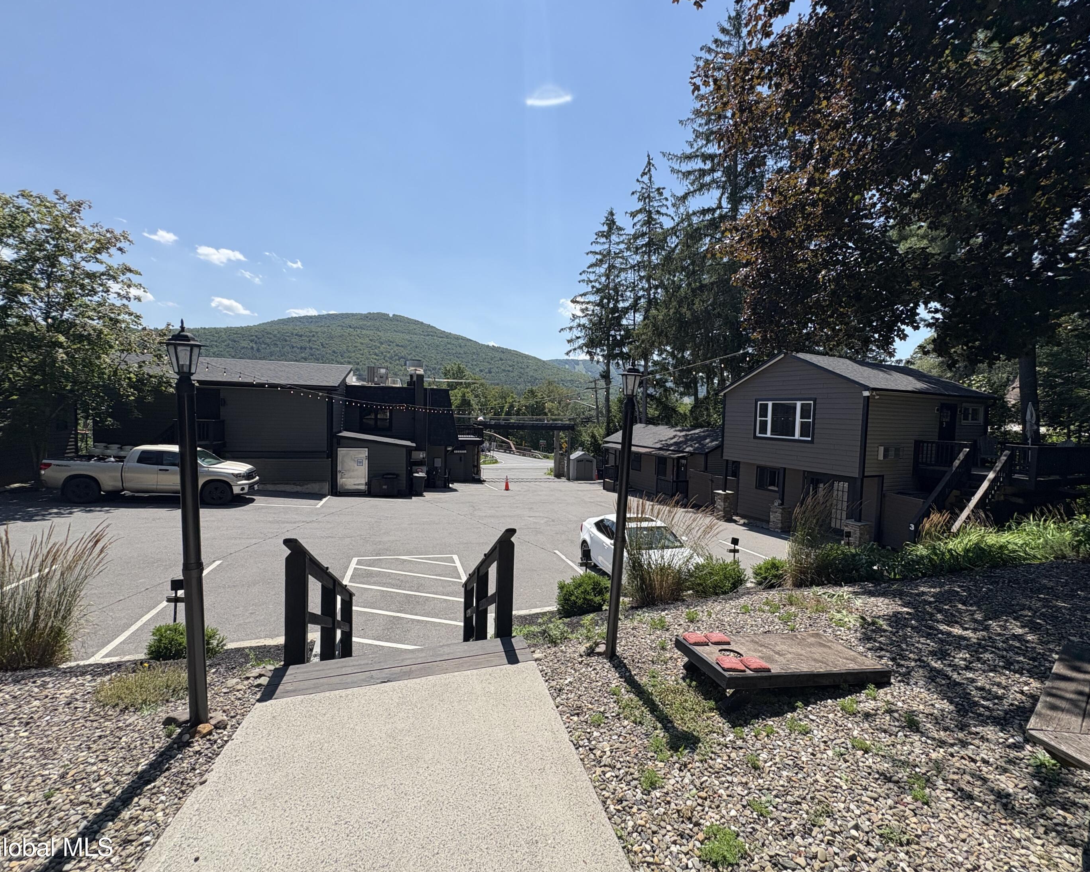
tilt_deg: -3.6
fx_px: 484
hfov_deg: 96.7
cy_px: 440
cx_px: 579
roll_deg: -1.1
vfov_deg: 84.0
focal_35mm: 15
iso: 40
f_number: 2.2
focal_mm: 2.22
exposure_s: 1/1370
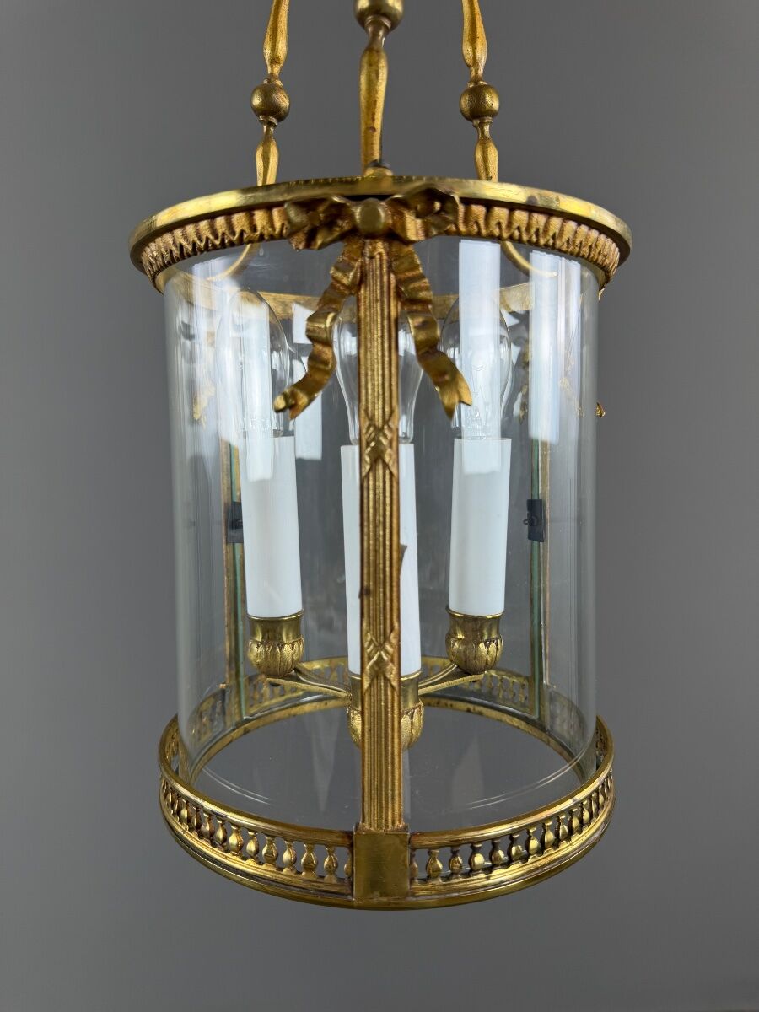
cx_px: 380
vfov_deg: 71.6
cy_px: 506
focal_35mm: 24
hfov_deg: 56.8
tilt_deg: -6.5
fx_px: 702
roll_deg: -1.0
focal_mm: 6.76
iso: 64
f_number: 1.78
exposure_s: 1/100
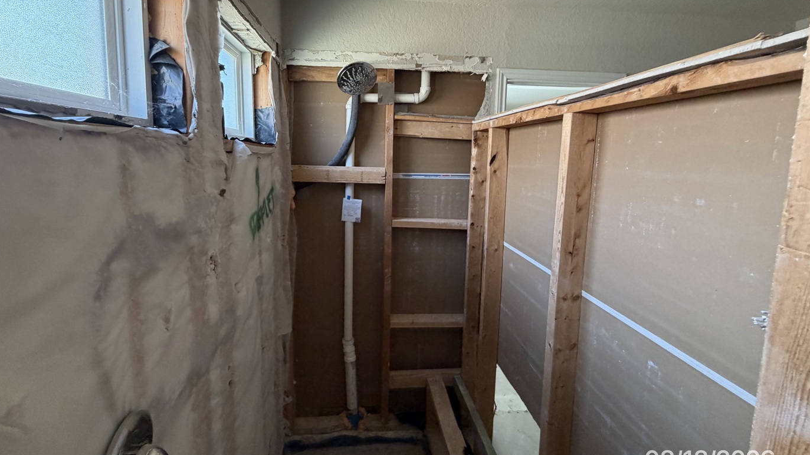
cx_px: 388
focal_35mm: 16
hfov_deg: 99.3
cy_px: 187
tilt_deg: -3.4
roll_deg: -0.1
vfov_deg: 66.6
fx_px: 344
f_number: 2.2
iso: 320
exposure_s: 1/94
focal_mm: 2.22
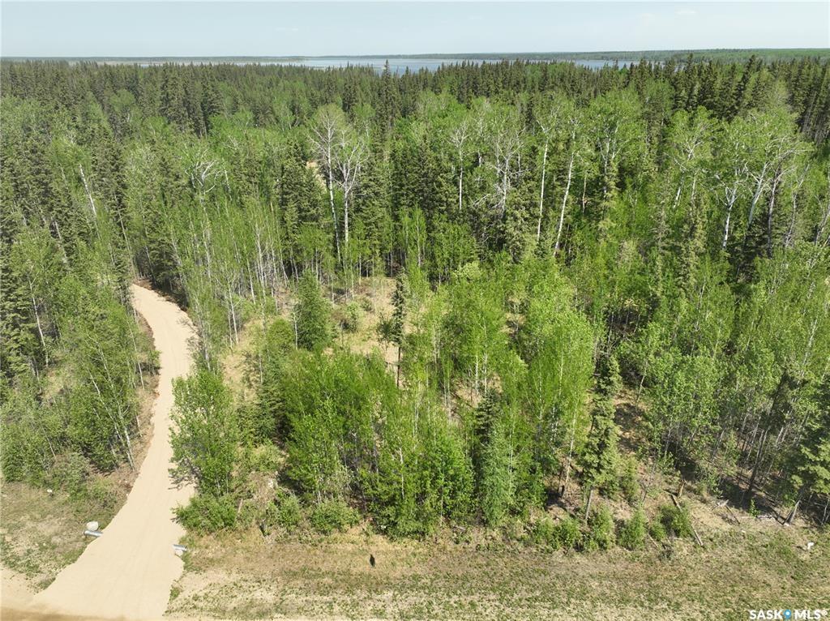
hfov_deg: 71.6
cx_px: 415
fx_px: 575
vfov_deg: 56.7
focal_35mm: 24
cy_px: 310
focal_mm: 12.29
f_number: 2.8
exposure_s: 1/1250
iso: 100
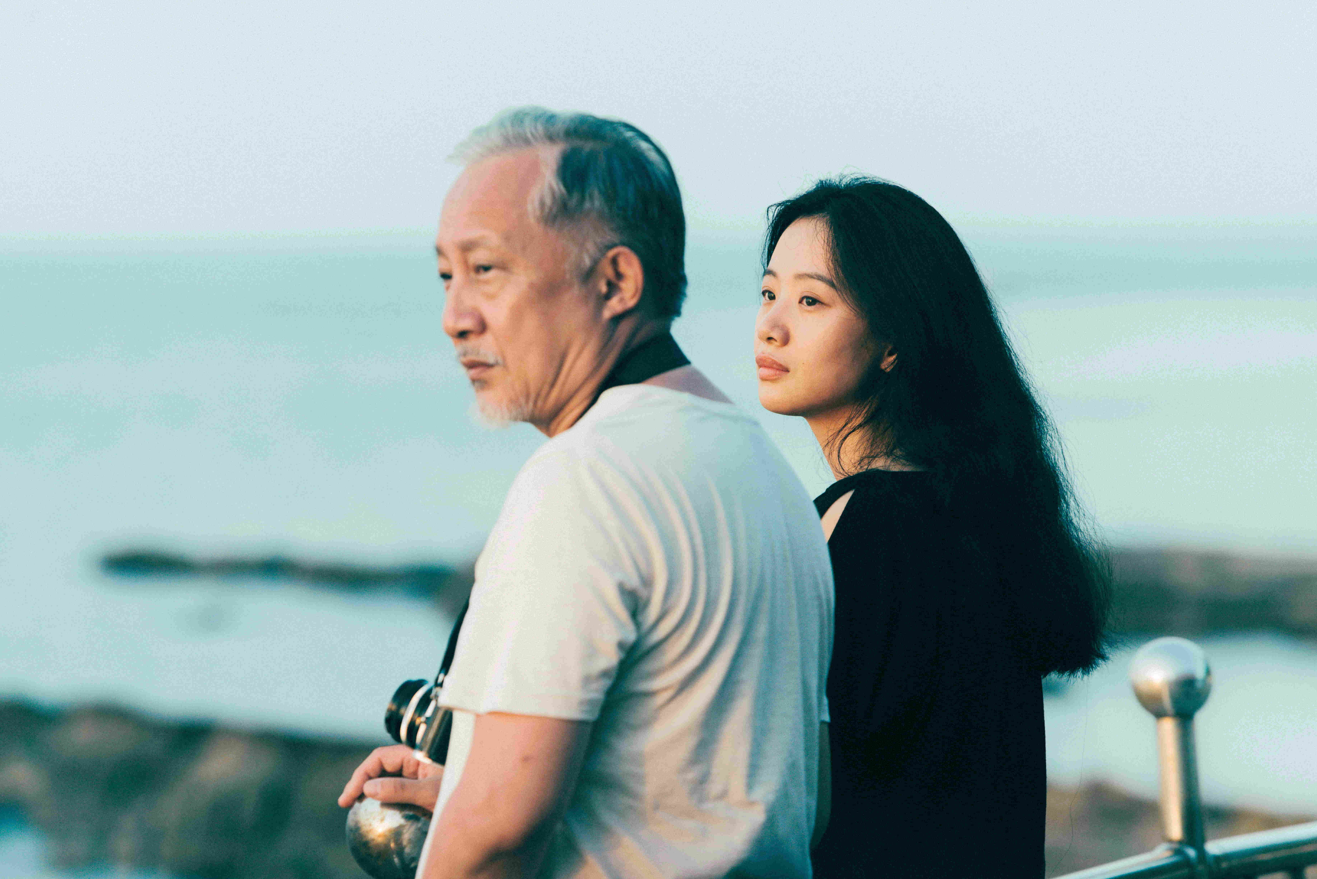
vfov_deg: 7.4
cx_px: 701
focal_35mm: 185
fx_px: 6769
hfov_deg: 11.1
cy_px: 462
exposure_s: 1/200
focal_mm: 170
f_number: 4.5
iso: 320
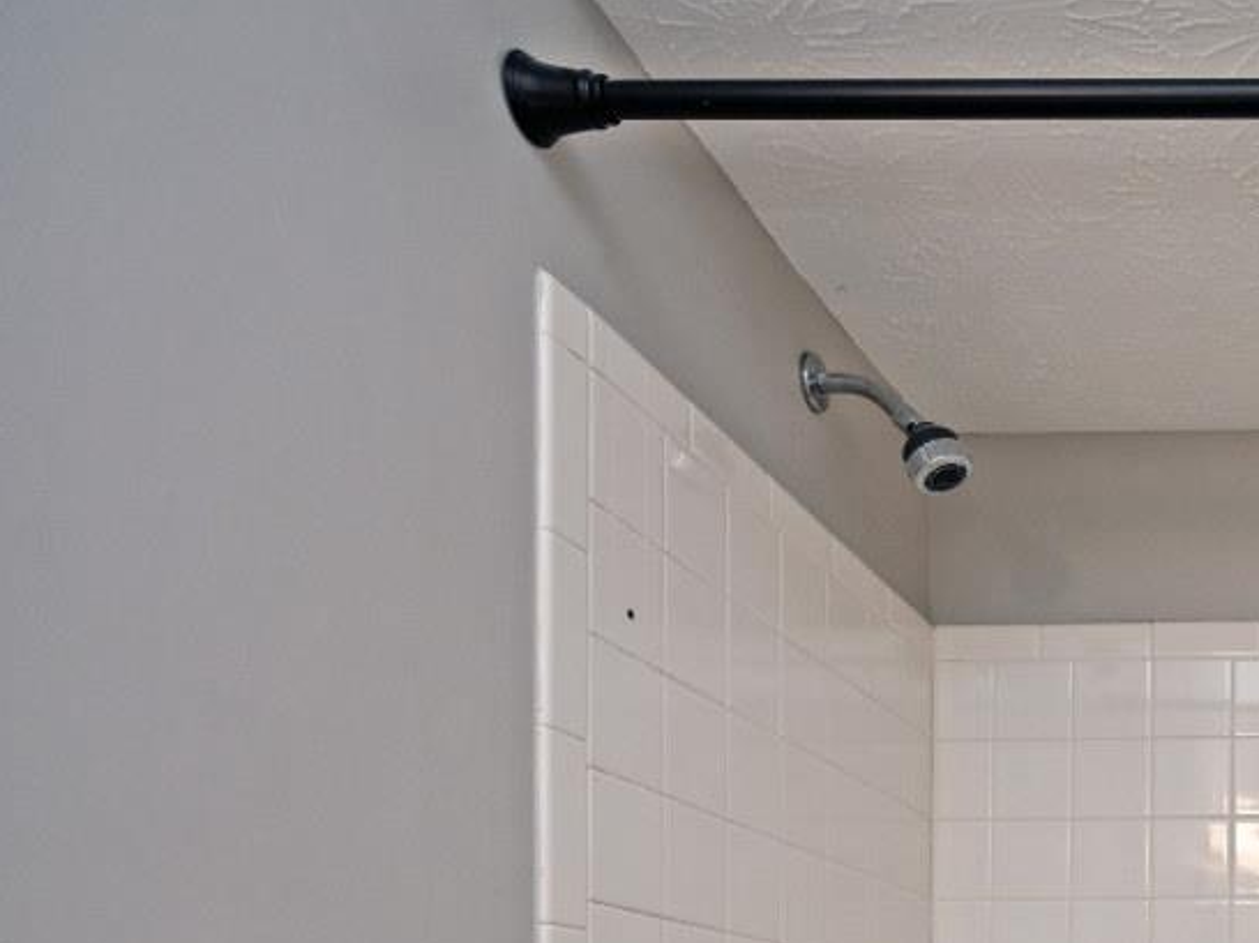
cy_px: 1095
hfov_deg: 39.9
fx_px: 1345
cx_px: 1411
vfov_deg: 32.7
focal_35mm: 37
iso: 320
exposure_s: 1/60
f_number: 4
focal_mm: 14
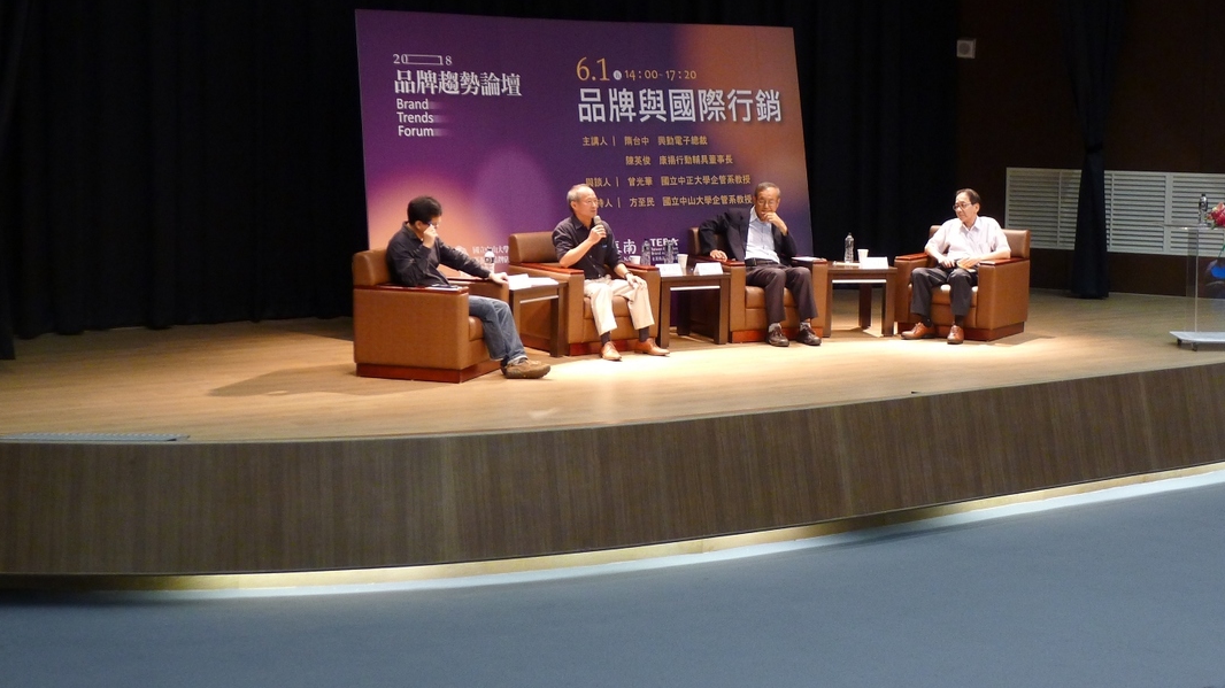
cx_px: 621
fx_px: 1916
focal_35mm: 59
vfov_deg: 20.3
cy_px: 234
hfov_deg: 35.5
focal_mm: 10.7
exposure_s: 1/50
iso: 400
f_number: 2.7
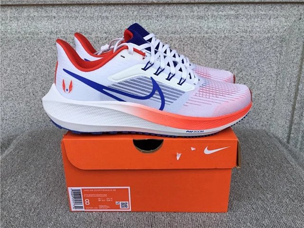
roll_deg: +1.2
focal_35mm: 31
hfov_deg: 58.4
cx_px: 152
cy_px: 114
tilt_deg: -19.8
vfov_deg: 45.4
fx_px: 272
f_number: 2.4
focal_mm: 3.3
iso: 25
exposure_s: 1/590
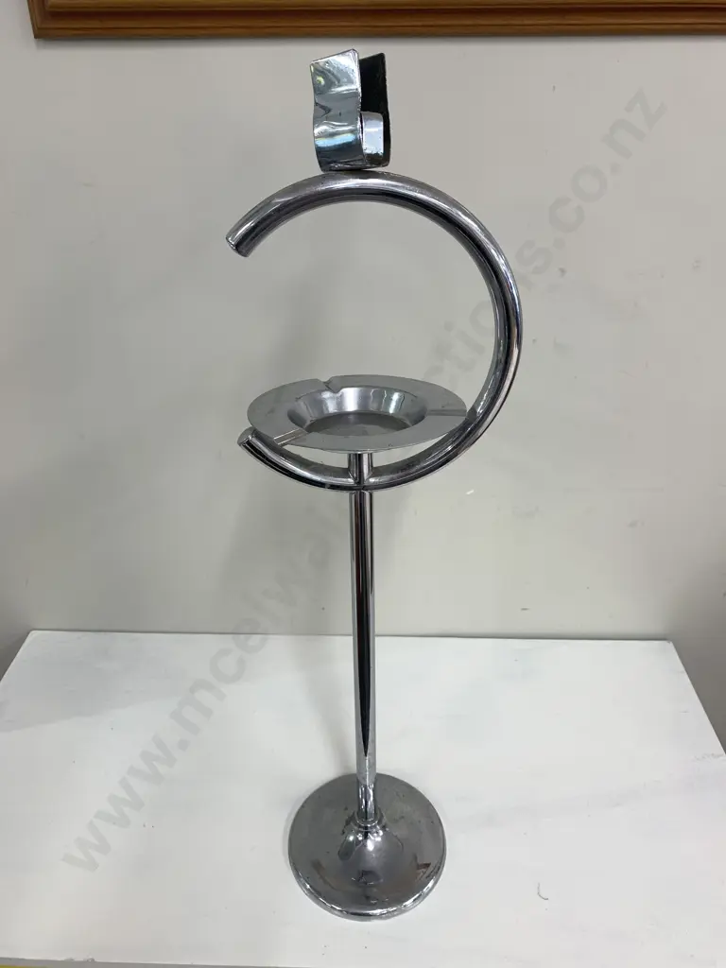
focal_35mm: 26
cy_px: 484
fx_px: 727
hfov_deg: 53.1
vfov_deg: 67.3
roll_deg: +0.4
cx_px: 363
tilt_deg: -30.5
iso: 80
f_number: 1.8
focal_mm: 4.25
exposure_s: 1/100
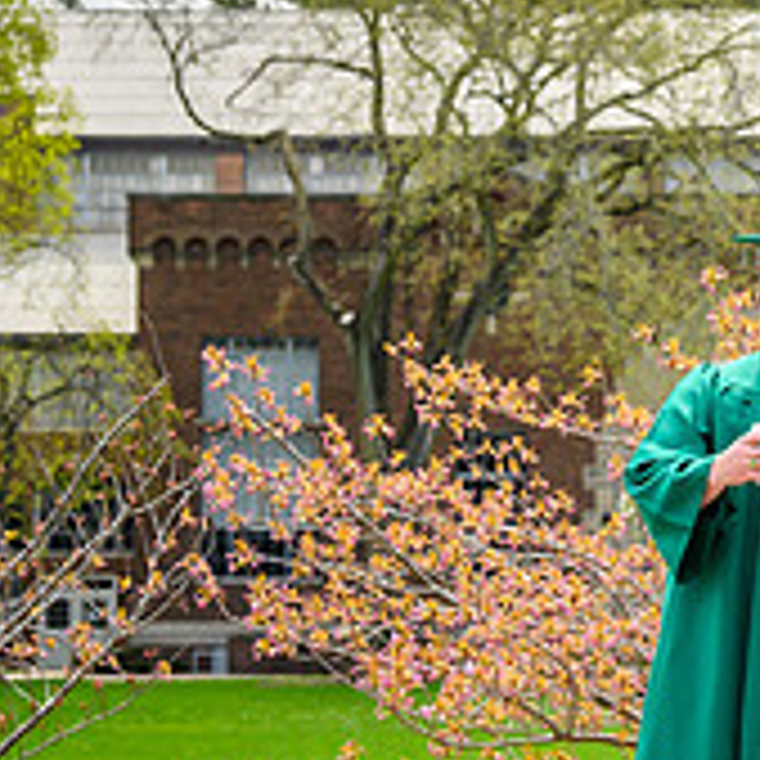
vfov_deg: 6.7
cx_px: 1219
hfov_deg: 6.6
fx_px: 6458
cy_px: 241
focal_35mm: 260
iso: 400
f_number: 5.6
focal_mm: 82
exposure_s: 1/1250
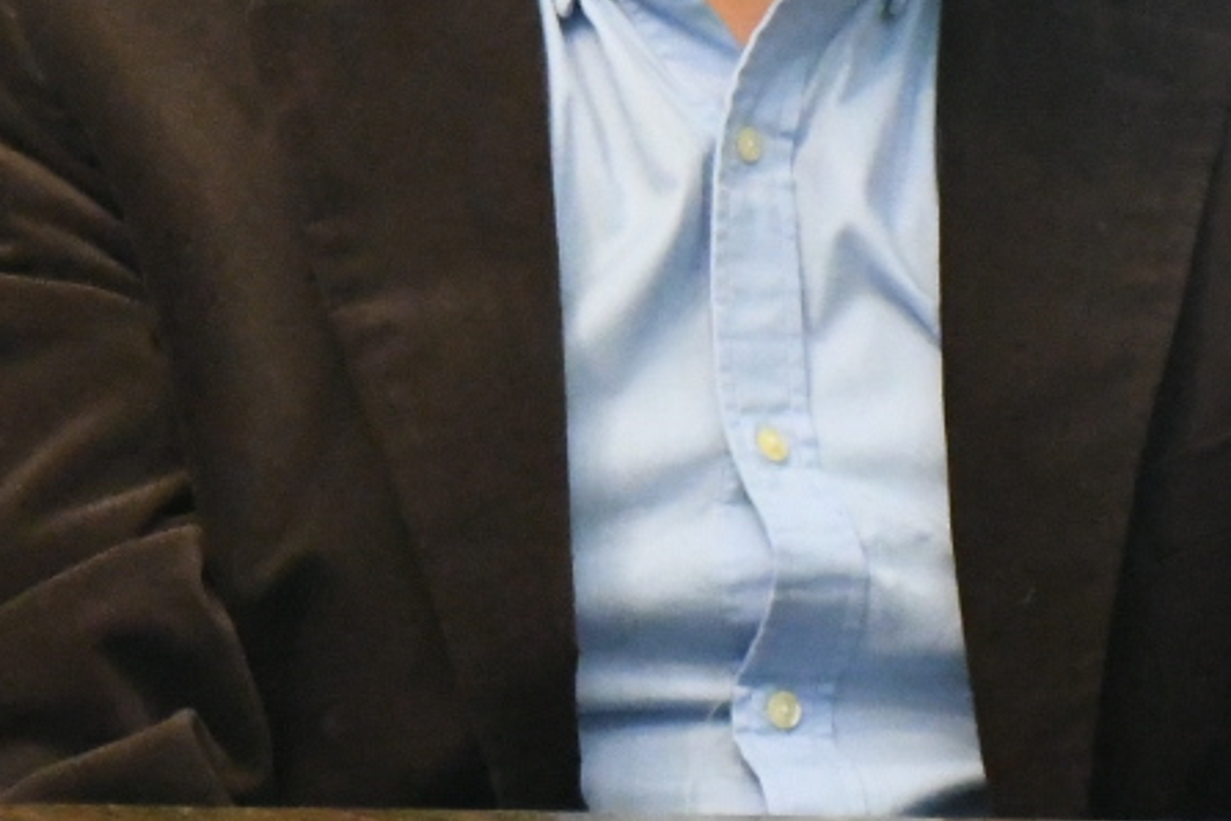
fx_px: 11147
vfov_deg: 4.2
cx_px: -140
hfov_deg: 6.3
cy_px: -344
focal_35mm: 326
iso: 12800
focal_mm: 60
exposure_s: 1/160
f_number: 5
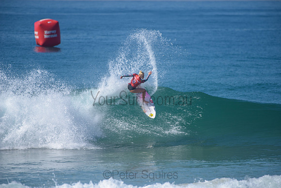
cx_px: 140
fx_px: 3904
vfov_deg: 2.8
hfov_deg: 4.1
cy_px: 94
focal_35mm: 500
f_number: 5.6
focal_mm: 500
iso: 180
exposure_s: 1/2000
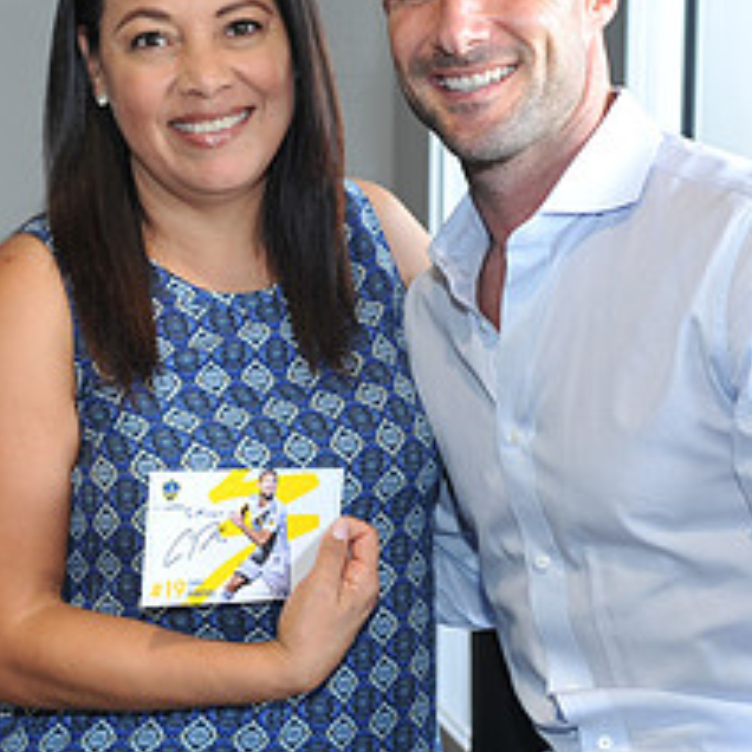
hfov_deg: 21.9
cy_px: 326
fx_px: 1942
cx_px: 284
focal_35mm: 79
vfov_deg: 21.9
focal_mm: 34
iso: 250
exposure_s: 1/80
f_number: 3.5
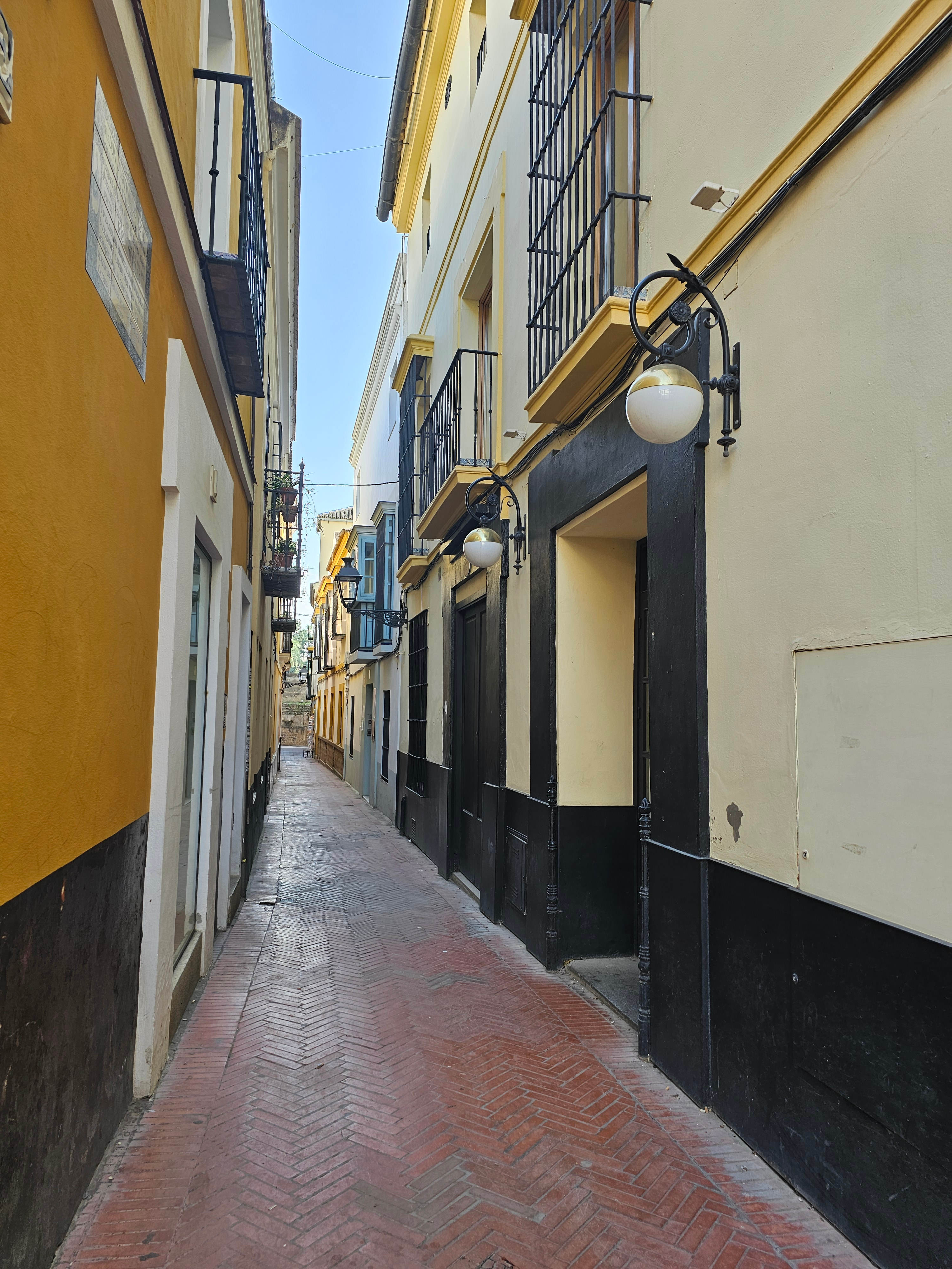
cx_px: 476
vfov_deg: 73.9
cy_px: 634
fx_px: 843
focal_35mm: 23
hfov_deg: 58.9
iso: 25
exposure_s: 1/120
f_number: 1.7
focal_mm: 6.3
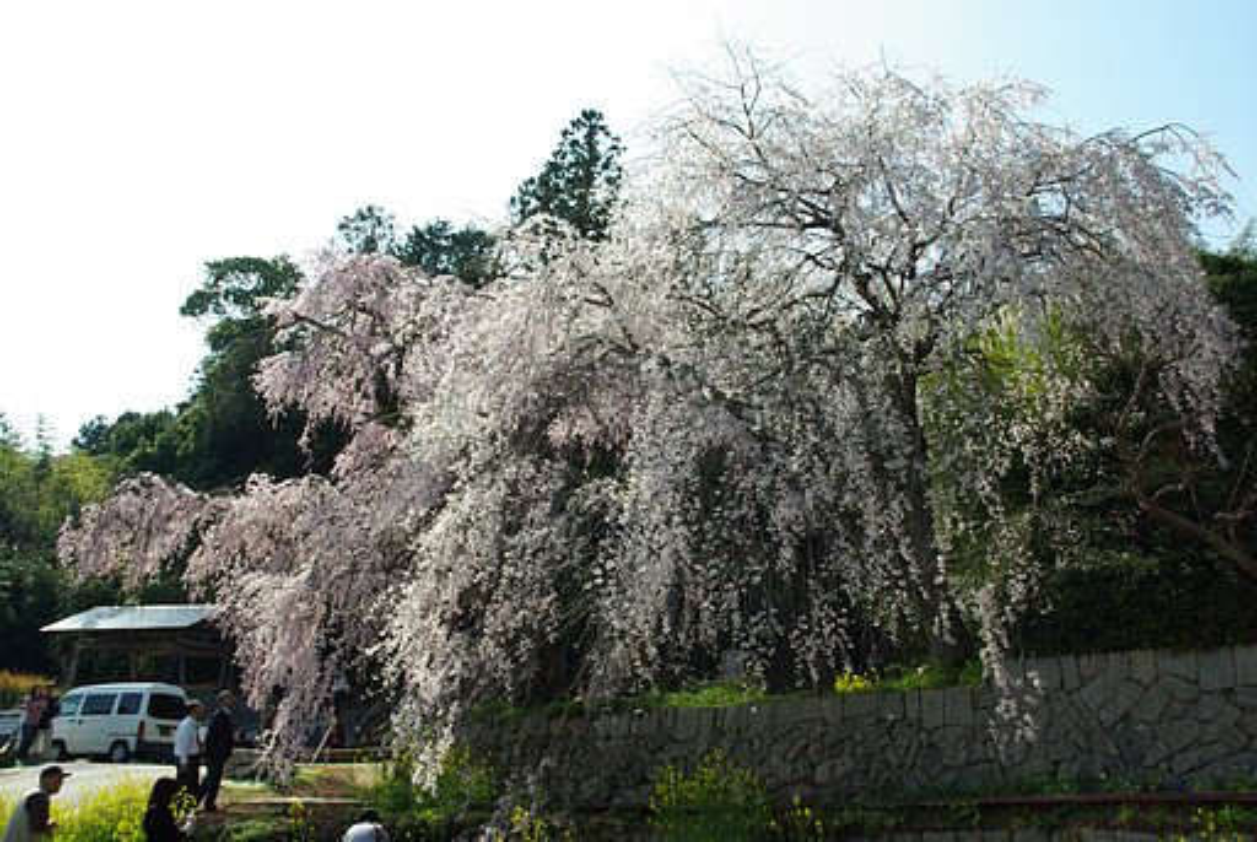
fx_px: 1206
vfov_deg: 38.5
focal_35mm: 34
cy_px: 421
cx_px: 628
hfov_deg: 55.0
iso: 280
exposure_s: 1/750
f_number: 8
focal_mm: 23
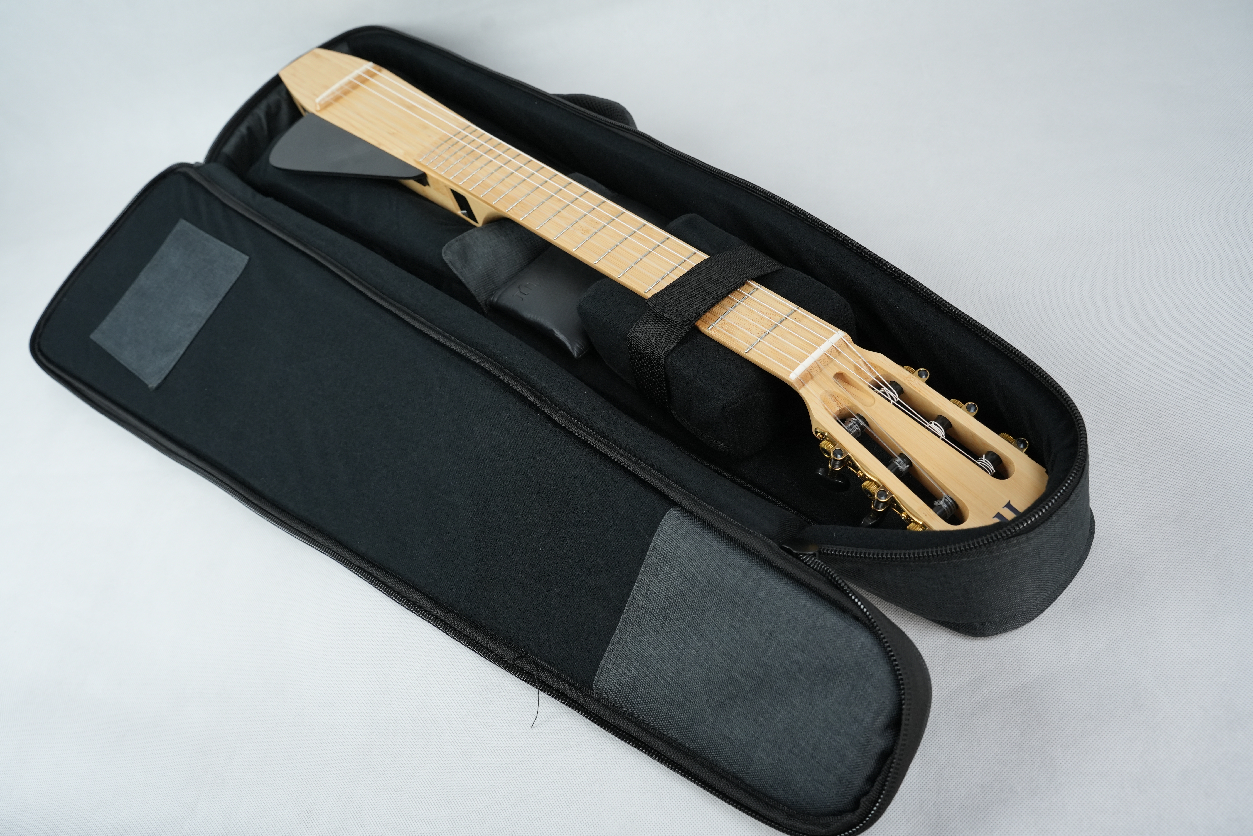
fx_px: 974
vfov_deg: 46.4
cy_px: 418
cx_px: 626
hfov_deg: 65.5
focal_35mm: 28
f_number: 7.1
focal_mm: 28
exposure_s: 1/125
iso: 1250
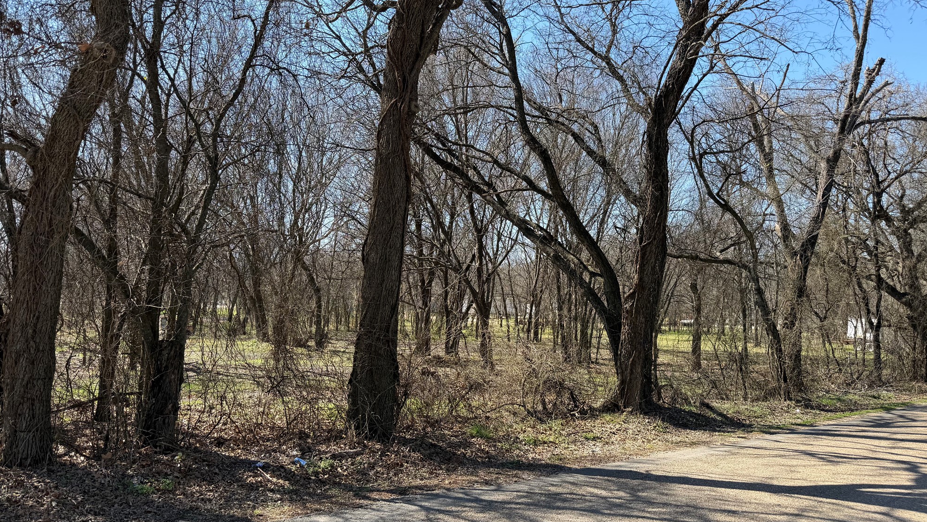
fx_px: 664
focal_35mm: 27
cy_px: 269
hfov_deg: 69.9
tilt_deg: +2.4
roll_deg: -1.9
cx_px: 461
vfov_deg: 42.9
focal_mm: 6.76
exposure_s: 1/1361
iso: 80
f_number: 1.78
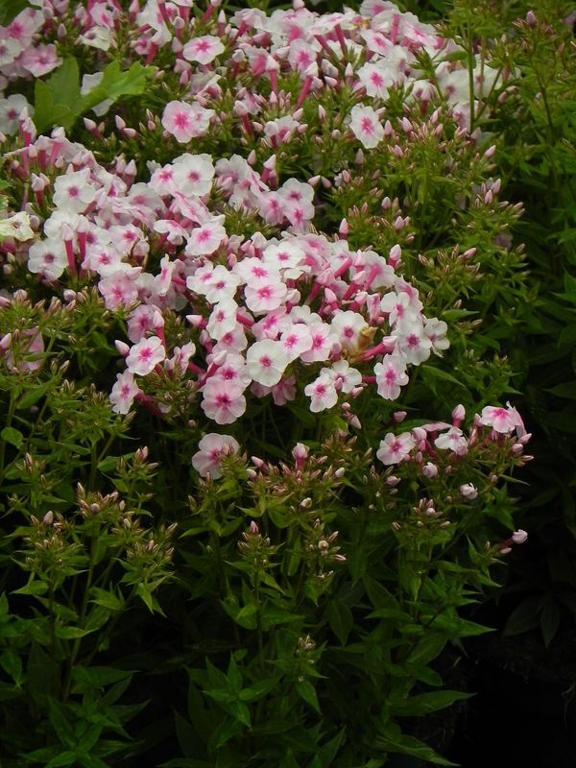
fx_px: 5480
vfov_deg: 8.0
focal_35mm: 247
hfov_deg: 6.0
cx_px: 288
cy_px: 384
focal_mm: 44
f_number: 5
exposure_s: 1/80
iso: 160
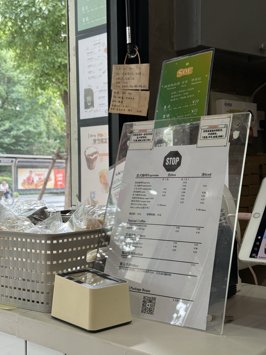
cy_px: 178
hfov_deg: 30.3
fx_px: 492
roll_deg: -0.7
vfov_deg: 39.7
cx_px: 133
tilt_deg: -0.1
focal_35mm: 48
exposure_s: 1/100
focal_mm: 6.76
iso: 80
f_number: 1.78
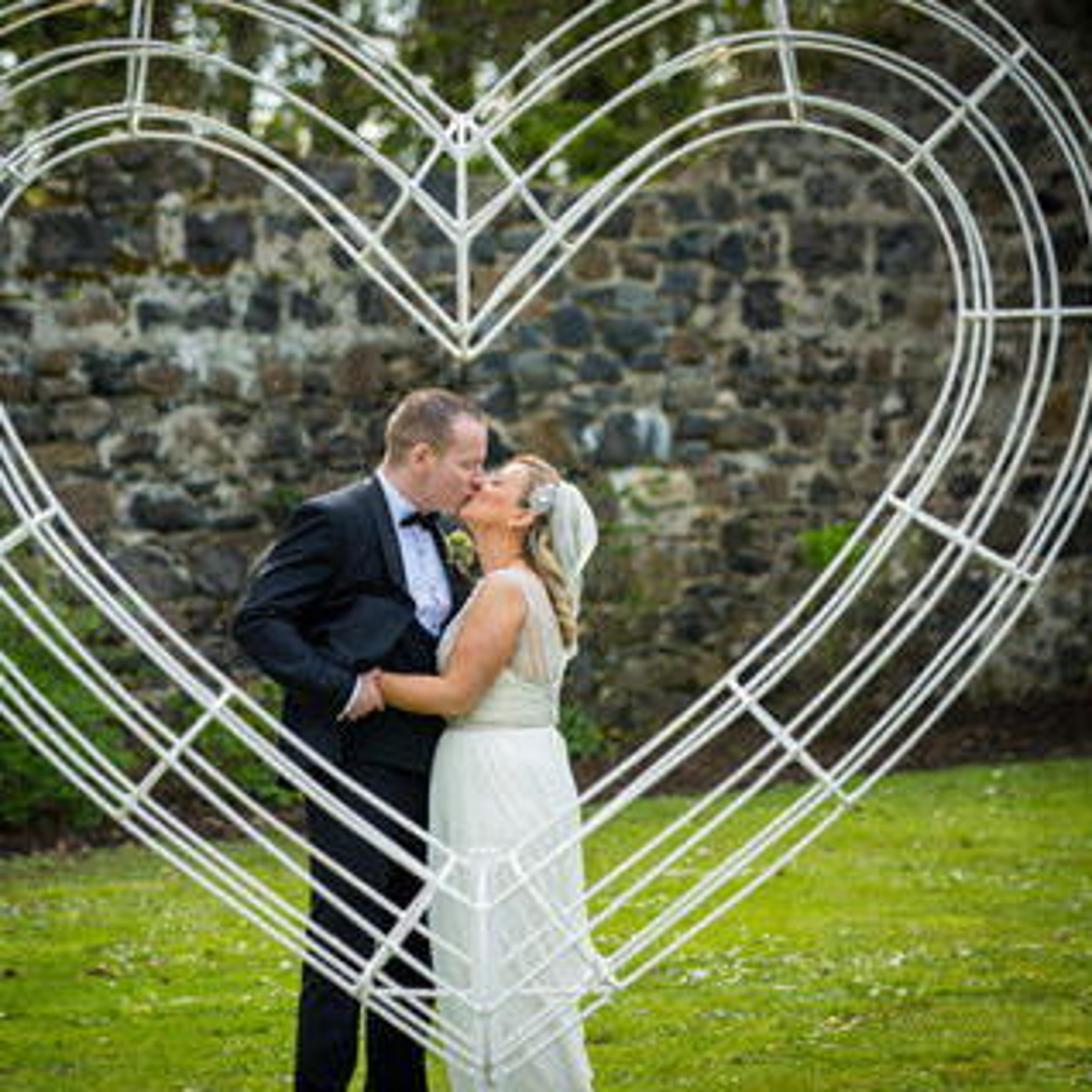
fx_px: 4675
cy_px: 546
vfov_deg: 13.3
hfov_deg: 13.3
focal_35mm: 131
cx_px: 378
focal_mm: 102
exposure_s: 1/320
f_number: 2.8
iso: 100
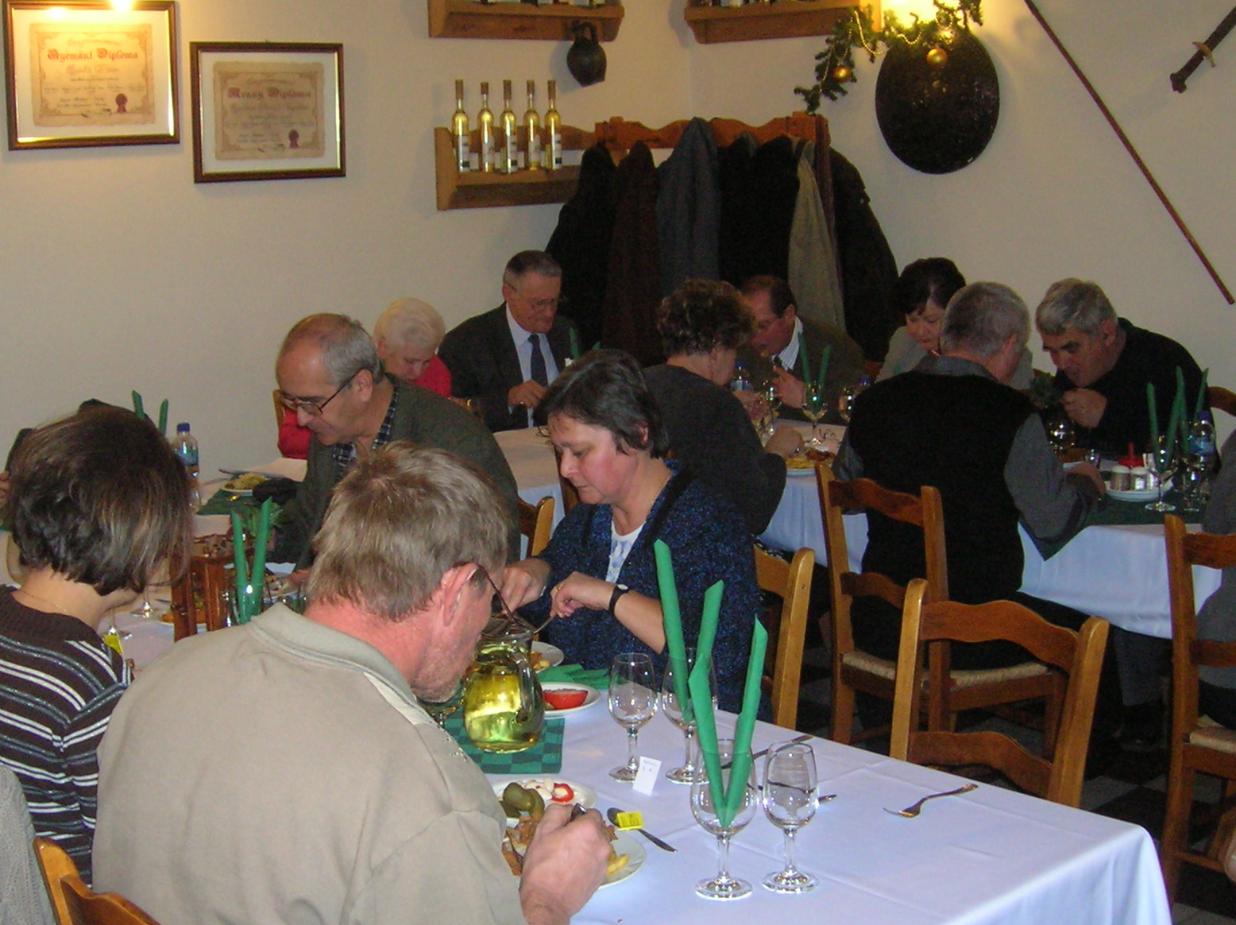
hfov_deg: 38.1
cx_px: 513
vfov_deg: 29.0
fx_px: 1784
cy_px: 511
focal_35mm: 50
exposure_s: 1/60.1
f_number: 2.9
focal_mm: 5.7
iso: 160
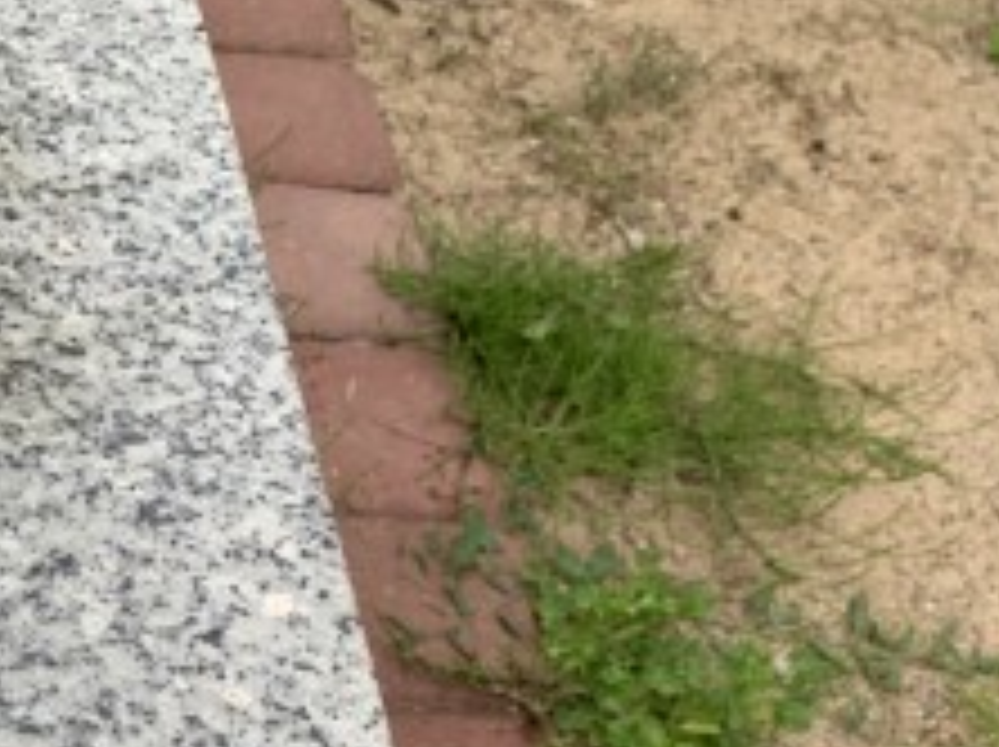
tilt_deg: -49.3
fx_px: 2162
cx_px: -234
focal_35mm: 75
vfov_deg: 18.5
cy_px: 904
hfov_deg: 23.5
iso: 25
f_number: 1.8
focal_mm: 4.25
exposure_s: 1/783
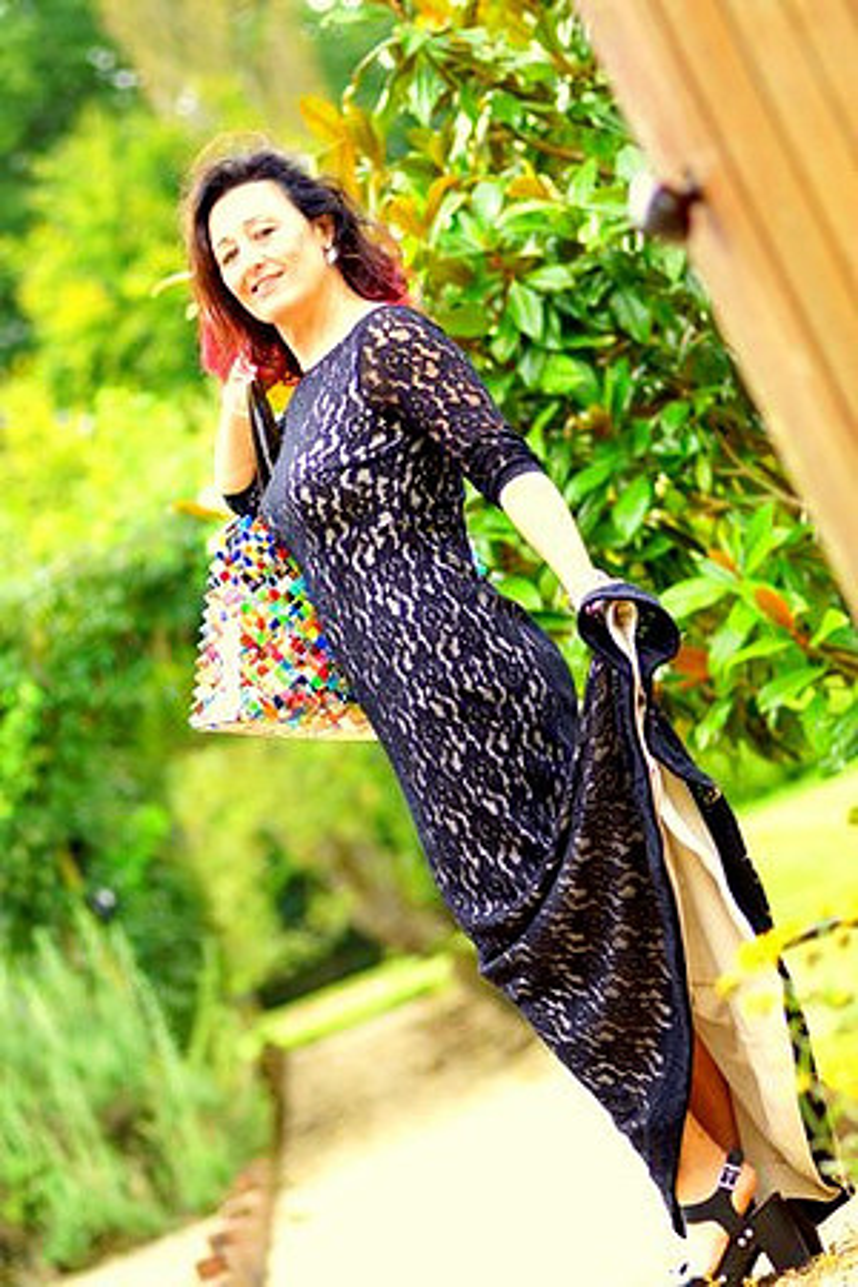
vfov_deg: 13.7
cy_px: 644
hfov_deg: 9.1
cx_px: 429
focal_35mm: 150
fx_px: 5362
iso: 100
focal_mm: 100
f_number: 2.8
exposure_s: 1/250
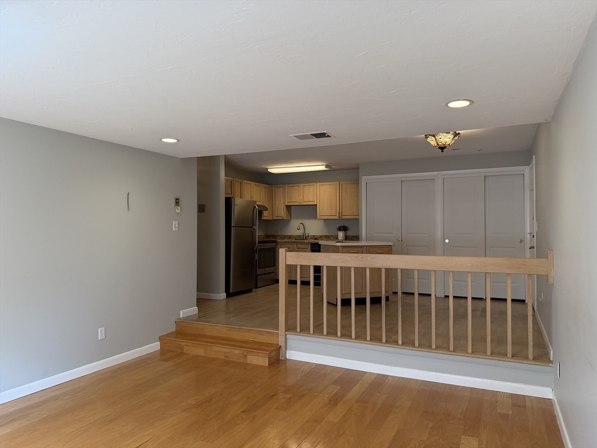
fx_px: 414
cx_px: 298
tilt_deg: +1.2
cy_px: 224
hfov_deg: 71.6
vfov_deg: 56.8
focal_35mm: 24
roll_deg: +0.9
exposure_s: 1/195
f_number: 1.78
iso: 200
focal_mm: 6.76
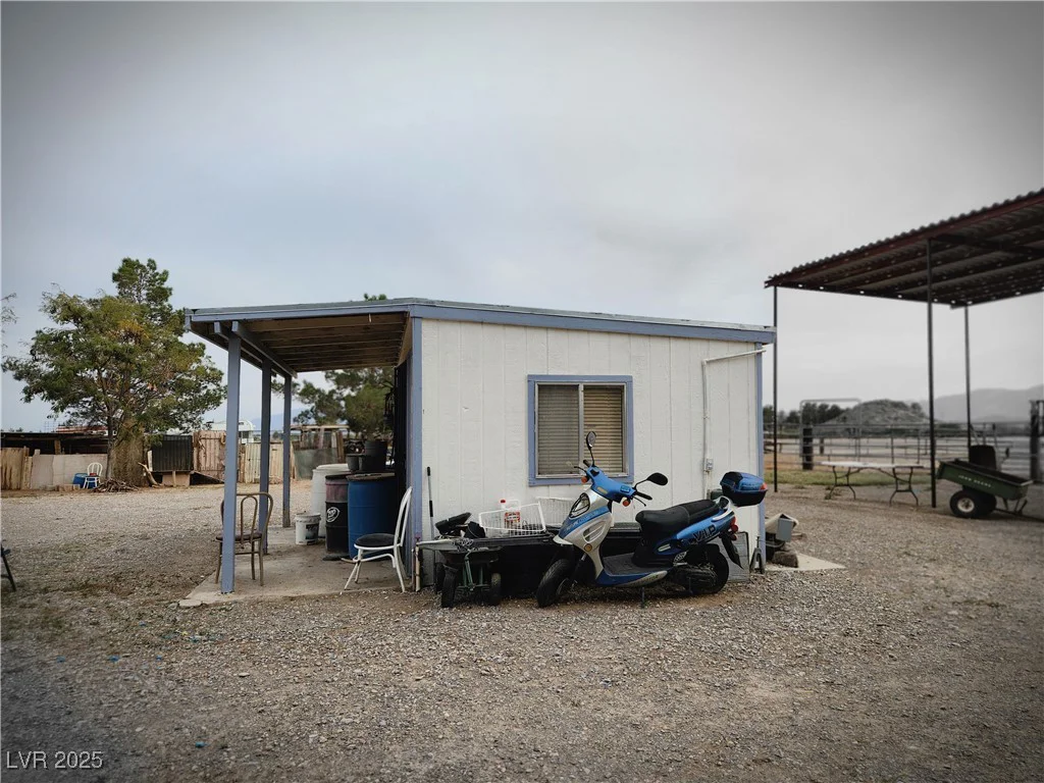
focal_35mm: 23
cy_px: 392
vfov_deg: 58.9
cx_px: 522
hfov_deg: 73.9
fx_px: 694
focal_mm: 5.4
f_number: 1.8
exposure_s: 1/210
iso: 20
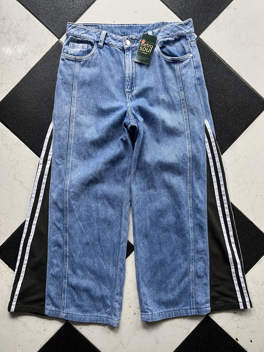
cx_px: 132
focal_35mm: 26
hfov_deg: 53.1
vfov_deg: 67.3
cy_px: 176
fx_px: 264
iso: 125
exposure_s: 1/60
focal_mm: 5.7
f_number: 1.5
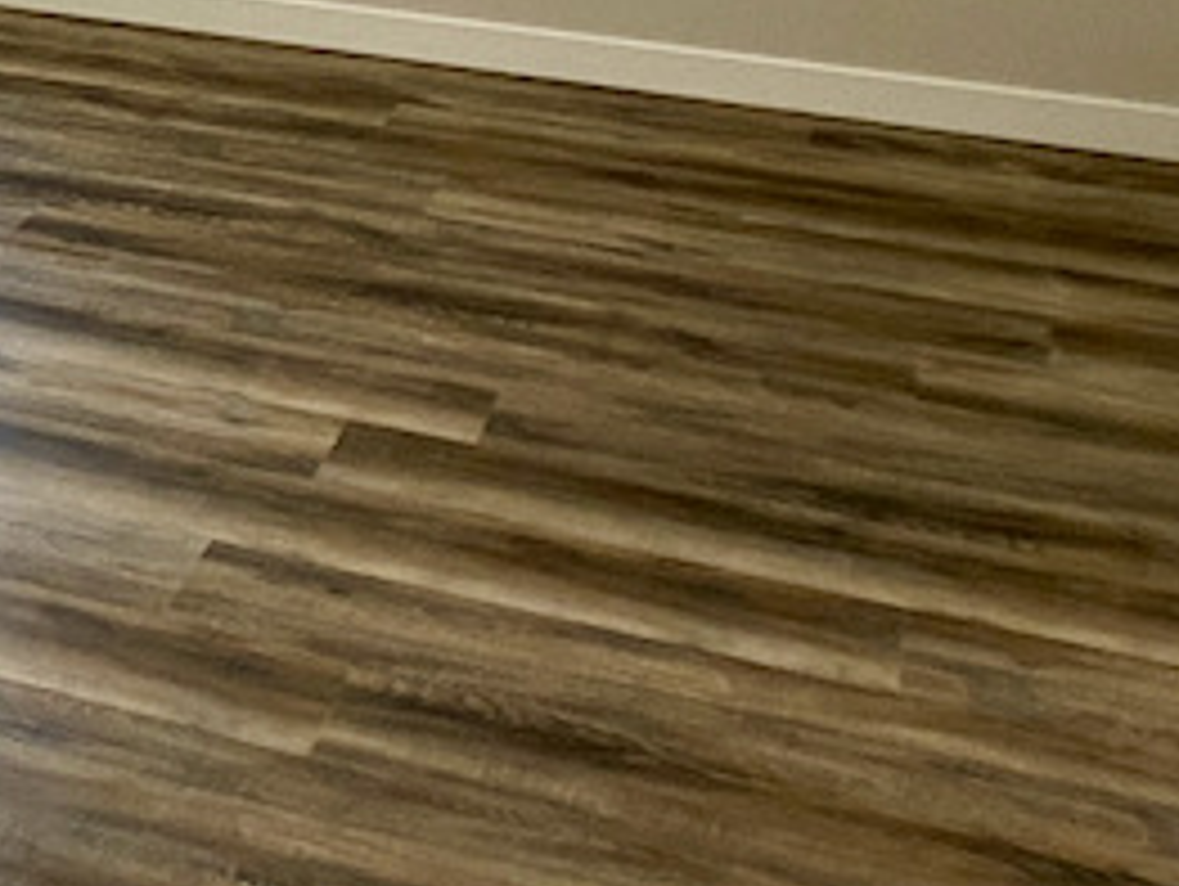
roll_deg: +0.2
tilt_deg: -8.4
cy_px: -270
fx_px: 4330
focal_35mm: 127
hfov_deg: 14.0
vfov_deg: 11.4
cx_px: -868
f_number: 1.8
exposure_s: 1/60
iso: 200
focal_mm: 4.25
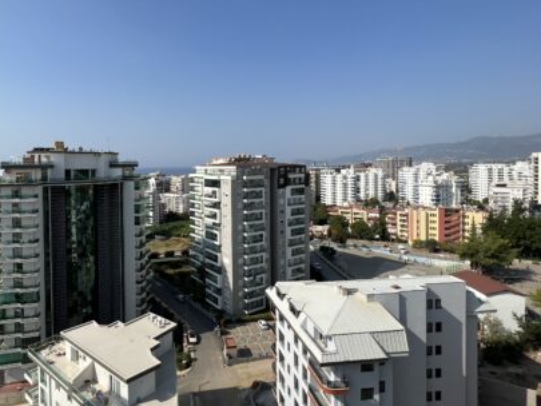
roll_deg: +0.4
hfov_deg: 82.9
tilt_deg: -1.5
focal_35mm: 19
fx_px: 297
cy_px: 171
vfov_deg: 68.3
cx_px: 200
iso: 32
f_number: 1.8
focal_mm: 1.57
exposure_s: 1/2320
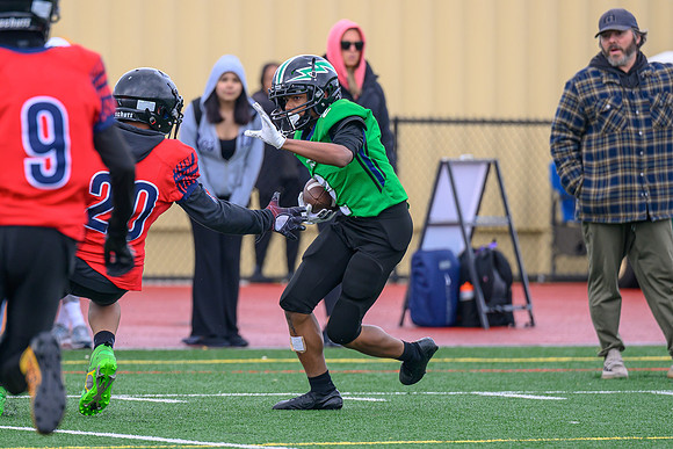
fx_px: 6936
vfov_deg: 3.7
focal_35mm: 371
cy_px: 269
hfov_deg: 5.6
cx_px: 306
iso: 320
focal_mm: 200
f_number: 2.8
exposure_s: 1/1600
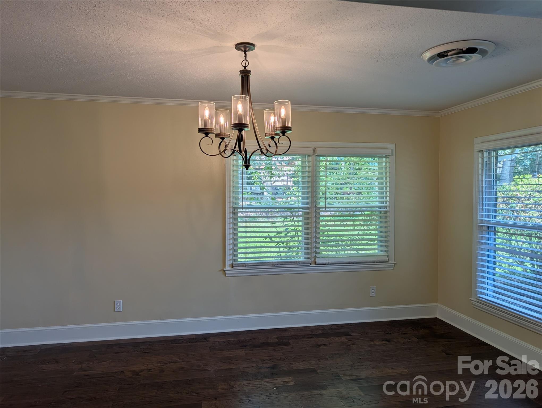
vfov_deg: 56.9
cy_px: 204
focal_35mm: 24
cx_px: 271
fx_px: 376
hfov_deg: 71.5
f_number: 1.68
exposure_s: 1/580
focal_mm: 6.9
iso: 22
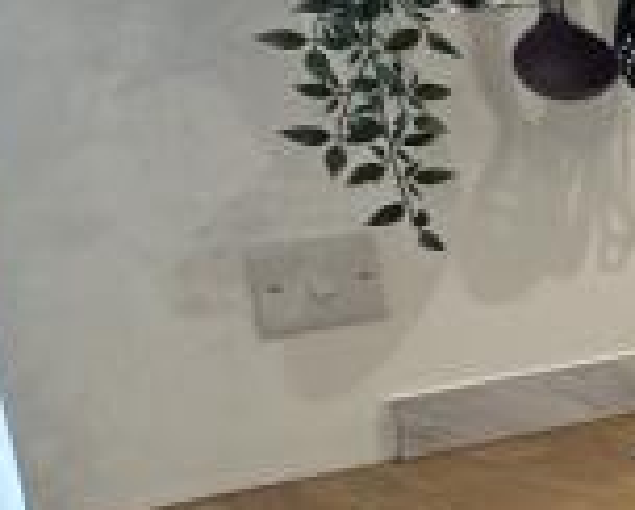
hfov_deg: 10.3
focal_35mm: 92
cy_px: 192
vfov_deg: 16.7
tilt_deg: -12.0
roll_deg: -1.1
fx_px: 1731
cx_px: 2089
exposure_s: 1/99
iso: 160
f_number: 2.2
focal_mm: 2.22
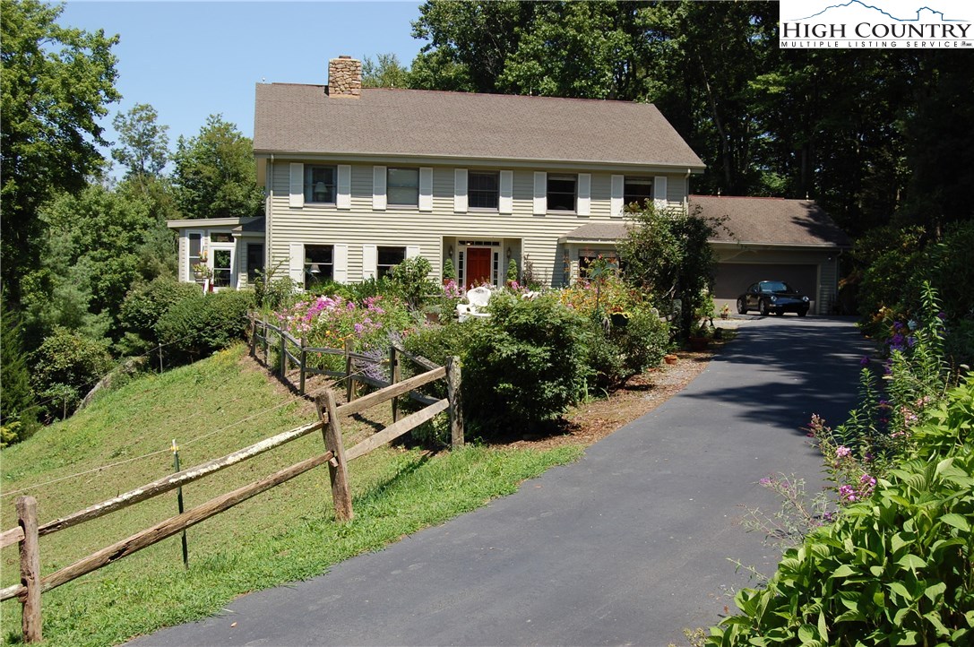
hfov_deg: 43.7
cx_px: 487
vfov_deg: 29.8
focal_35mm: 45
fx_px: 1216
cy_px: 324
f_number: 9
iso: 200
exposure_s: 1/320
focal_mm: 30
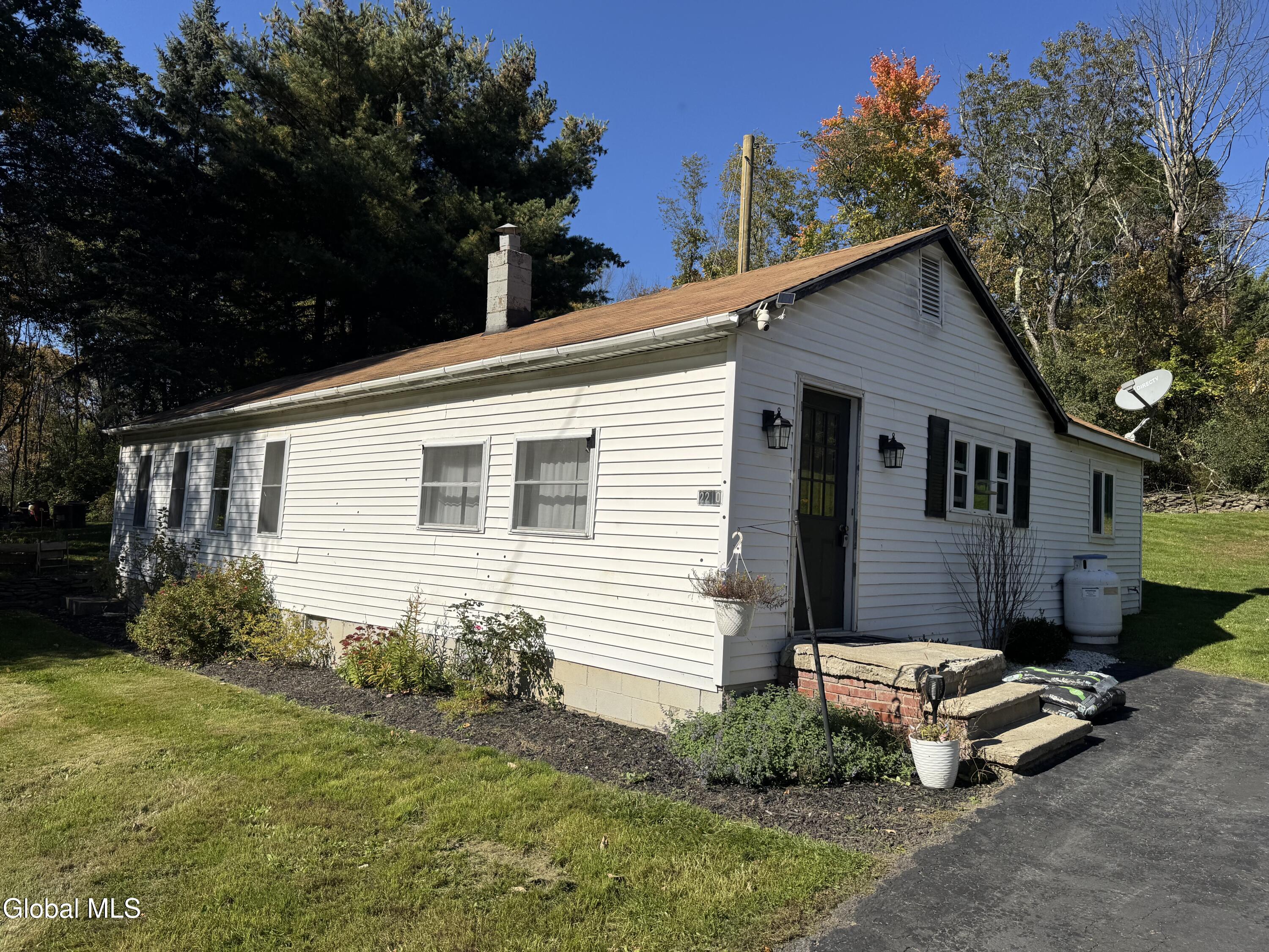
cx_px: 634
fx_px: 880
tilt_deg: +3.1
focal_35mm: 24
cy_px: 476
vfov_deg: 56.8
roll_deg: -3.5
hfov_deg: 71.6
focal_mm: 6.76
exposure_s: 1/7937
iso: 80
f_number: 1.78
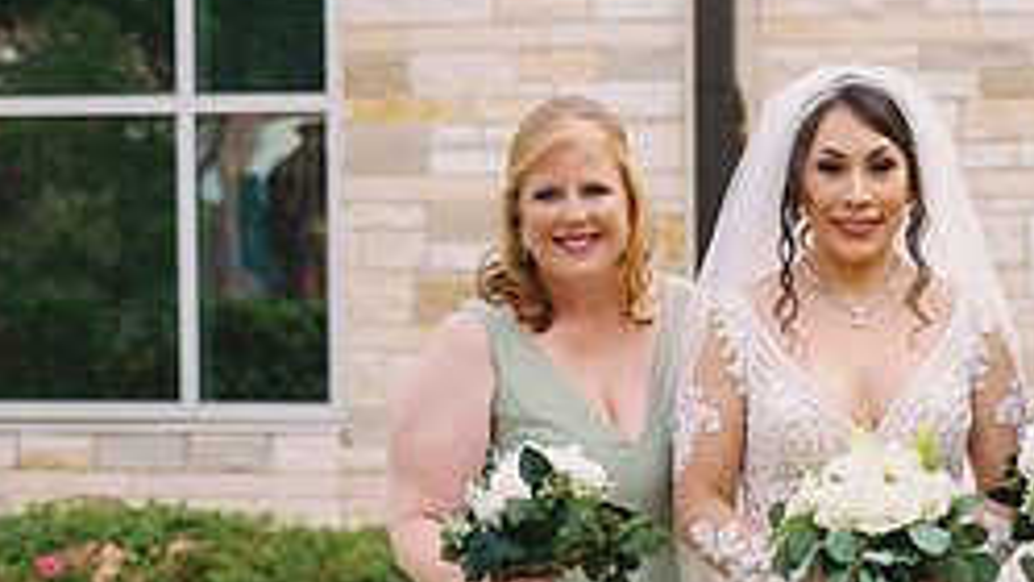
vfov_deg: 7.2
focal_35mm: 167
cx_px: 850
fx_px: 4578
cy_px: 705
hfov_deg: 12.8
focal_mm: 58
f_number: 2.8
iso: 80
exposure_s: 1/200
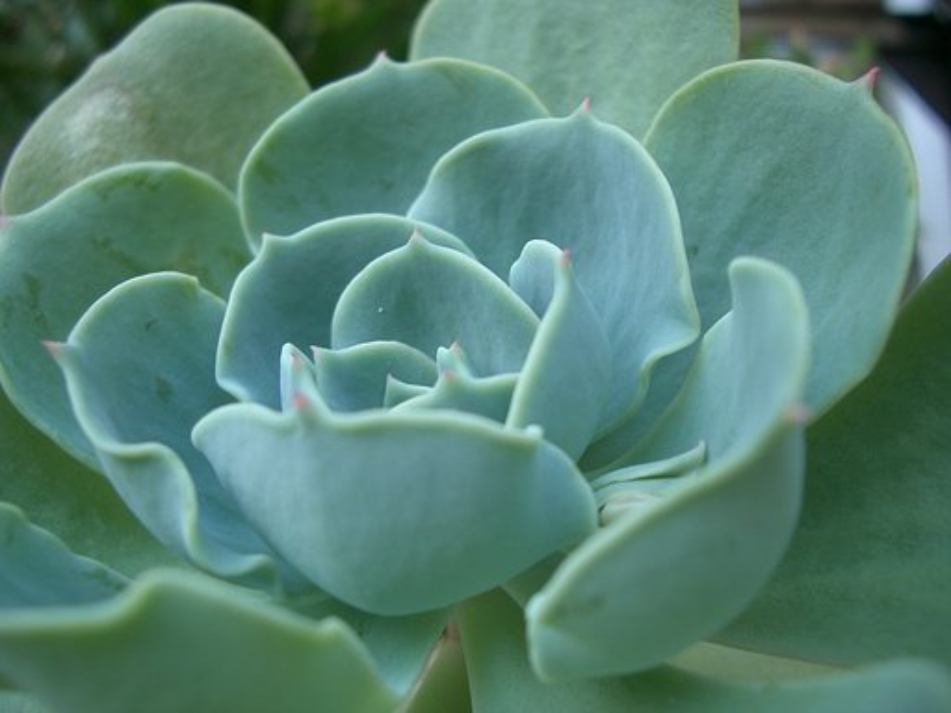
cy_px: 356
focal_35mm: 35
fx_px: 962
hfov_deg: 52.6
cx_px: 476
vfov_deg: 40.7
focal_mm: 5.8
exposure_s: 1/60
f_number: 2.6
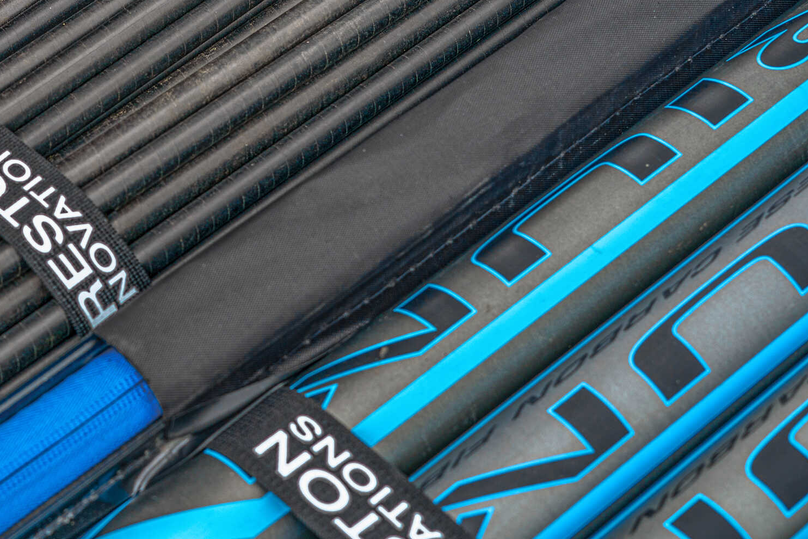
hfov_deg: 19.7
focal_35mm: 101
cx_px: 11
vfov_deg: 13.5
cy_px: 108
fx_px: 2267
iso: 100
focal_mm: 50
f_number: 6.3
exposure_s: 1/160
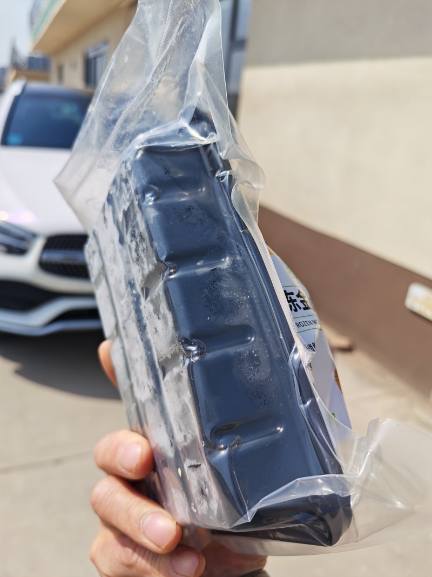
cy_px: 288
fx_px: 449
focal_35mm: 27
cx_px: 216
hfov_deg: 51.3
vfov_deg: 65.3
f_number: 1.9
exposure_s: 1/980
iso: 50
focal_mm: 6.12
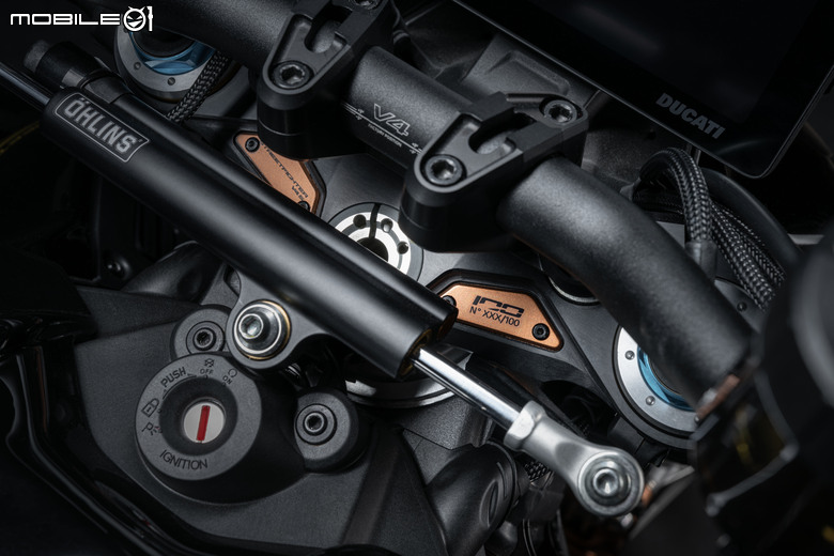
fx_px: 1066
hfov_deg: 42.7
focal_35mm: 46
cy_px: 278
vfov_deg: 29.2
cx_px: 417
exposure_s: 1/160
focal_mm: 46
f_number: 11
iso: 100
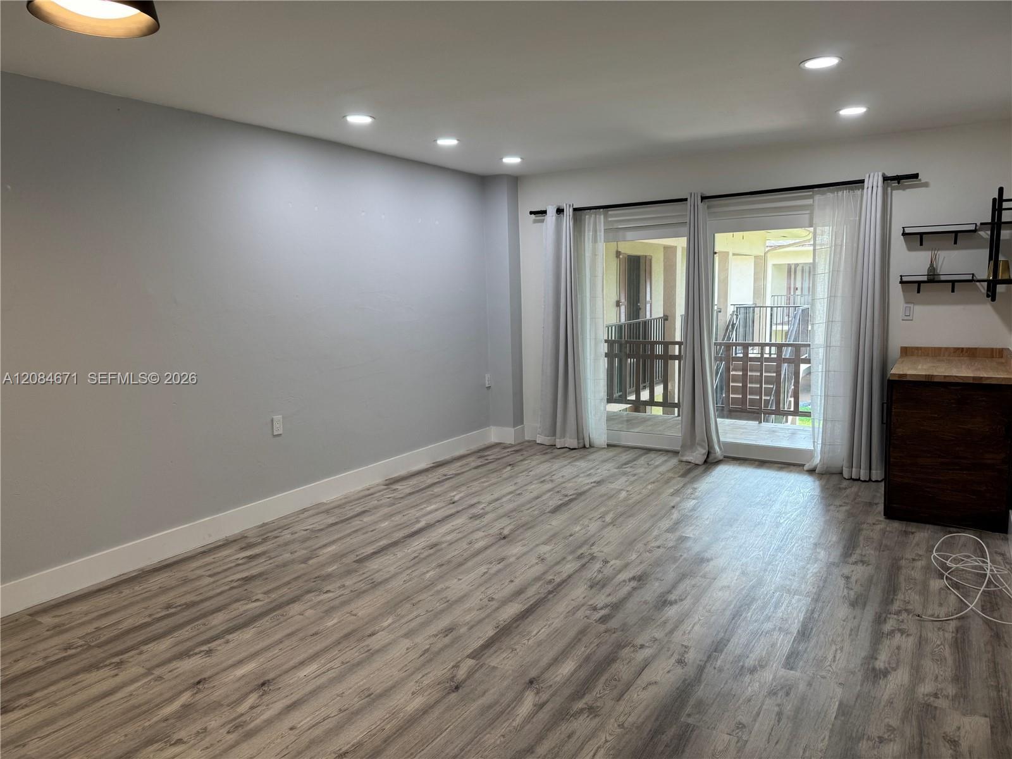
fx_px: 702
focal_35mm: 24
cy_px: 380
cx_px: 506
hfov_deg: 71.6
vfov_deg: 56.8
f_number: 1.78
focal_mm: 6.76
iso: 80
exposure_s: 1/120
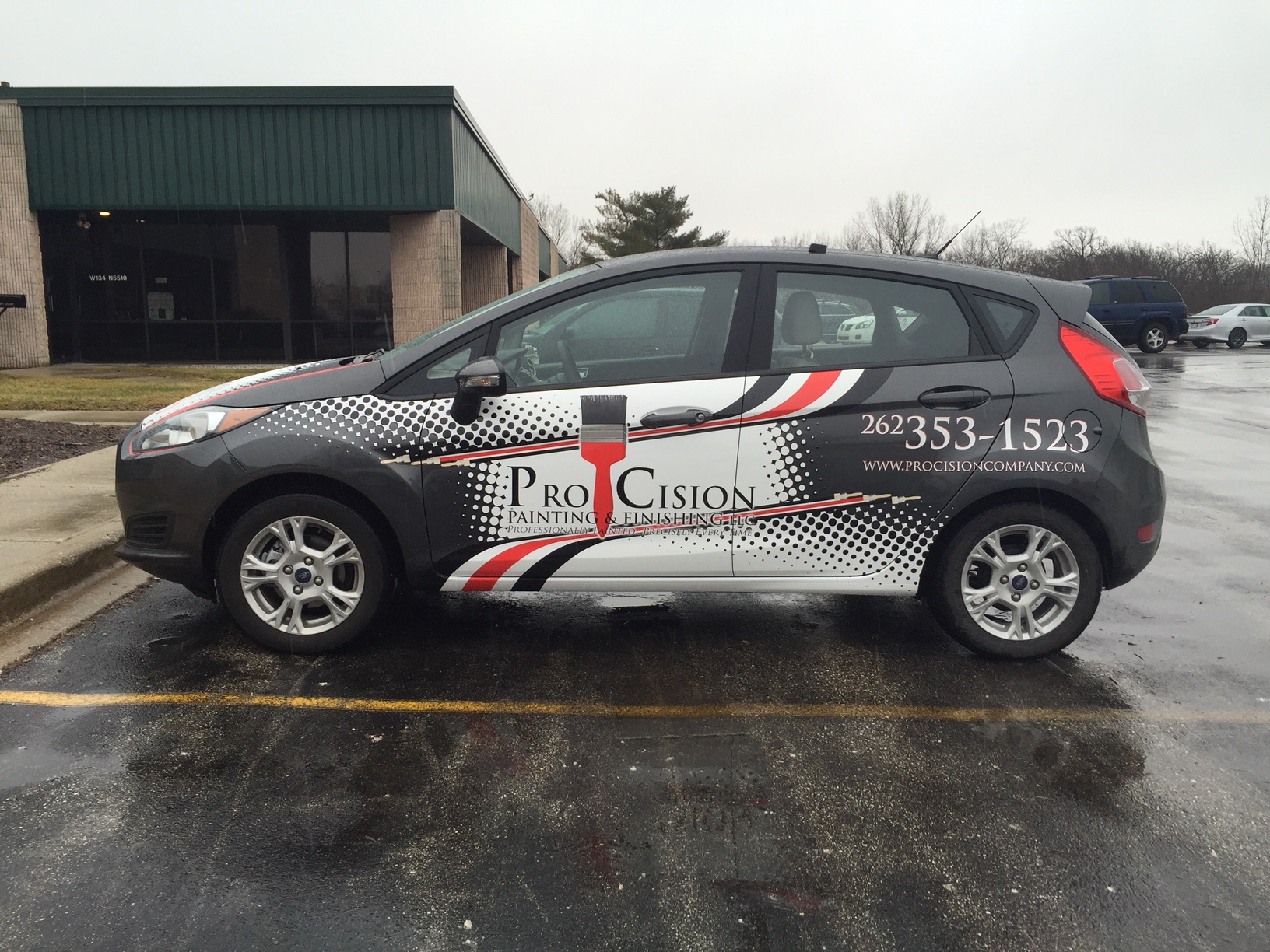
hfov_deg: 61.7
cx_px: 635
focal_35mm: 29
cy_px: 476
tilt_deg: -8.4
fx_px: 1064
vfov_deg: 48.2
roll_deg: +0.0
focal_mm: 4.15
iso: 32
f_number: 2.2
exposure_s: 1/120
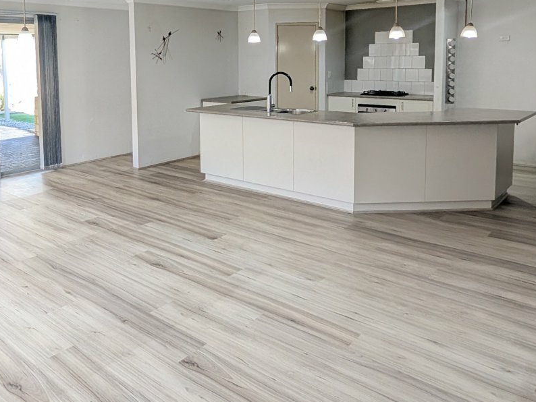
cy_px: 92
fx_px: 449
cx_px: 198
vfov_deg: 46.2
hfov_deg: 60.7
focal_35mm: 29
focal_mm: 2.02
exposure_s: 1/100
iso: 90
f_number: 1.7
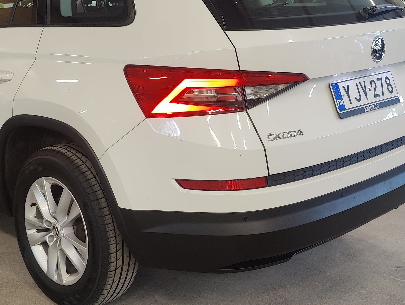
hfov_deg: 35.3
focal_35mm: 54
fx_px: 632
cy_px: 126
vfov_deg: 27.0
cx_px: 152
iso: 200
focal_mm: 6.06
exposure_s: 1/100
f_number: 1.8
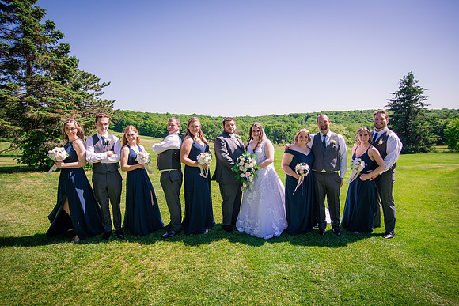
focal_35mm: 21
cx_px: 232
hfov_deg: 82.1
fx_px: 263
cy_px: 148
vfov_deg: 60.3
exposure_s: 1/640
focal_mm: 20
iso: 250
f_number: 9
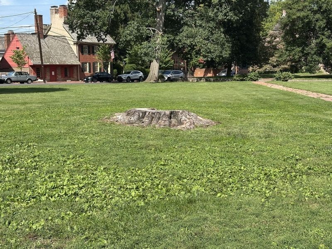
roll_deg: +0.0
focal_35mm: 48
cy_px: 124
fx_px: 460
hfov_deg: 39.7
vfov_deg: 30.3
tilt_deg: -8.0
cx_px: 166
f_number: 1.78
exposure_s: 1/2667
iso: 64
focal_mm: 6.86
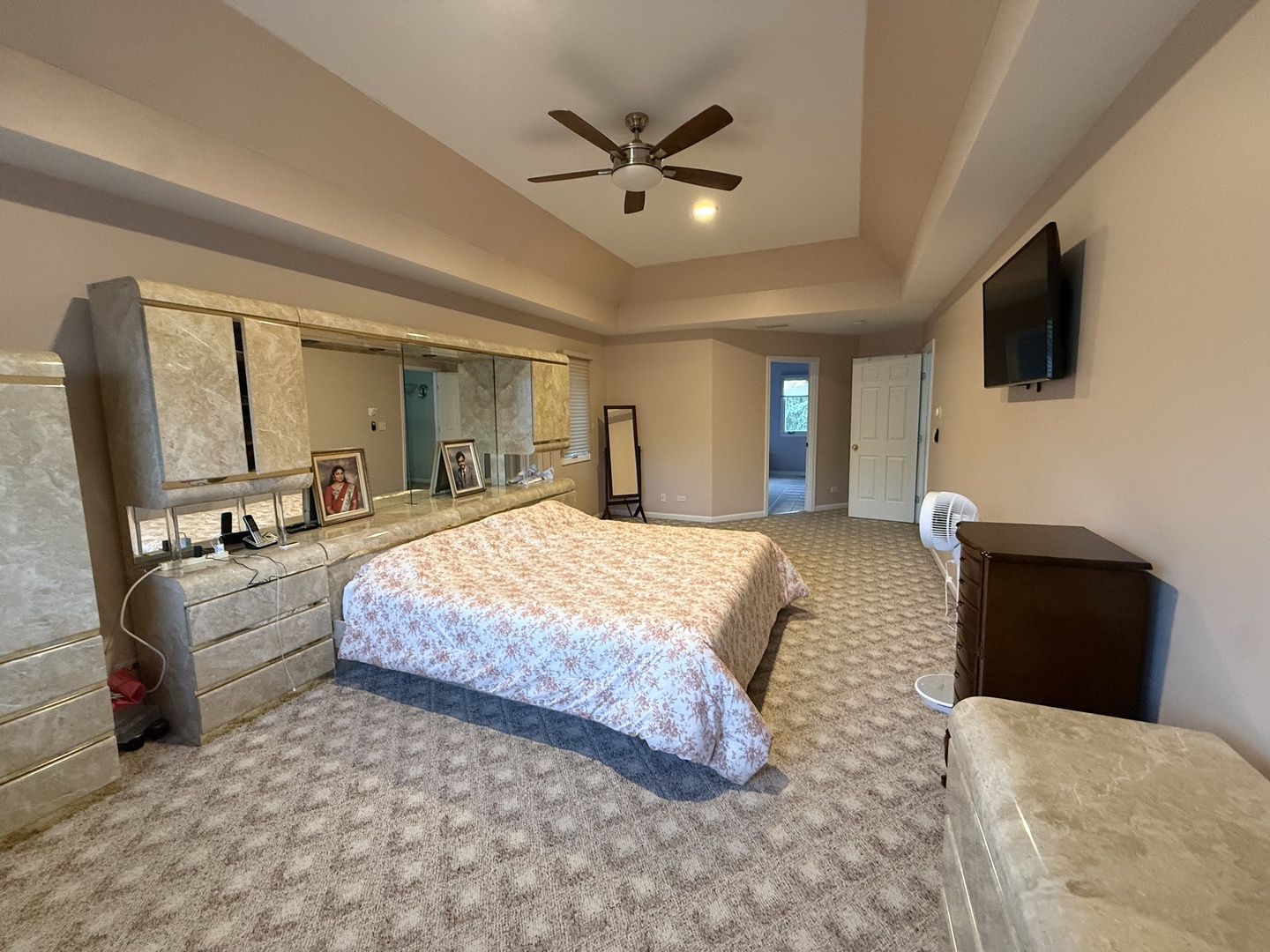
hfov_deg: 102.1
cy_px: 476
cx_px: 635
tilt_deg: -6.7
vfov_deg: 85.7
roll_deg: +0.6
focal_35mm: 14
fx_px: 514
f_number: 2.2
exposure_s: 1/60
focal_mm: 2.22
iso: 400
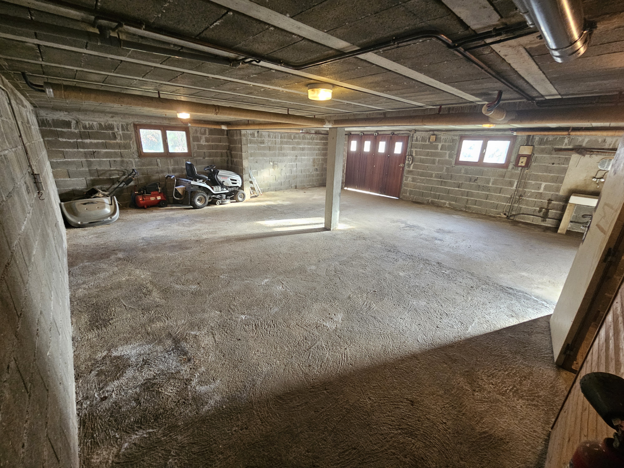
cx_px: 312
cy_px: 234
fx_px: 234
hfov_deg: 106.2
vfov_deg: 89.9
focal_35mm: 13
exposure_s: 1/33.3
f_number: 2.2
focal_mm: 2.2
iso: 320
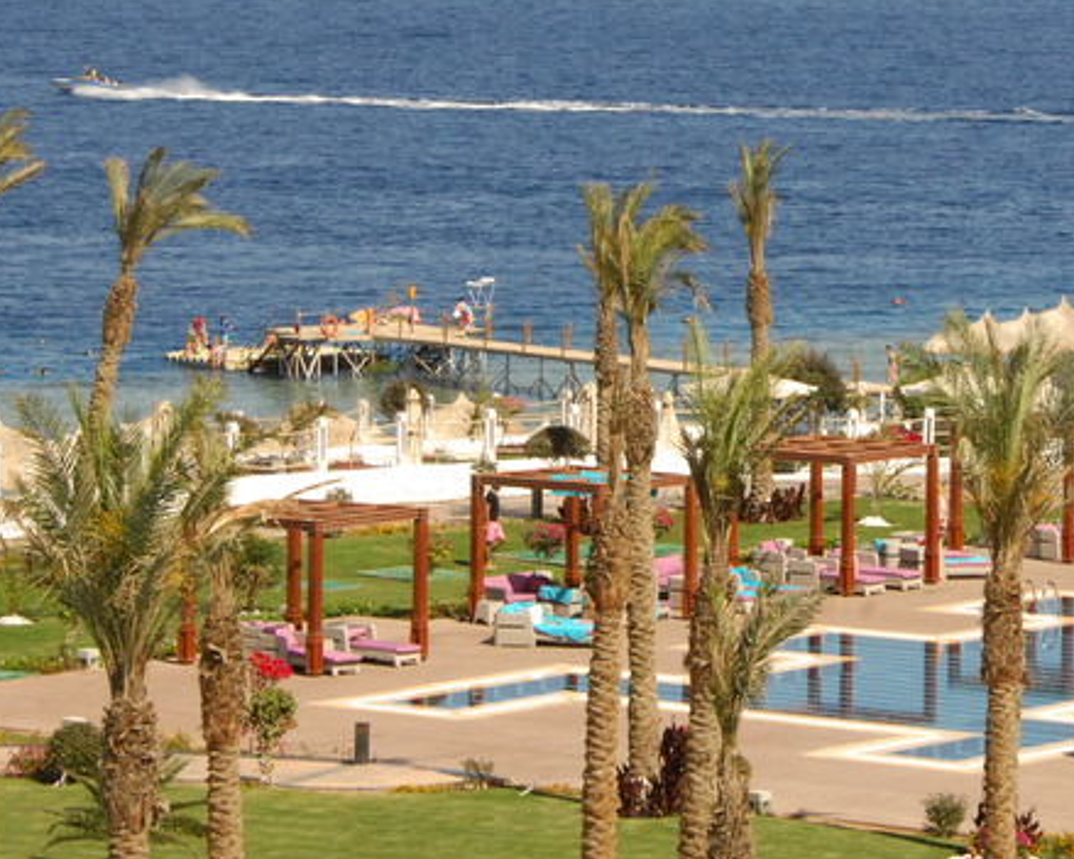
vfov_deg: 7.4
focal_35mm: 210
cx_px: 886
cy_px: 327
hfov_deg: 9.2
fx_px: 6674
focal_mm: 82
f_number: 13
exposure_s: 1/640
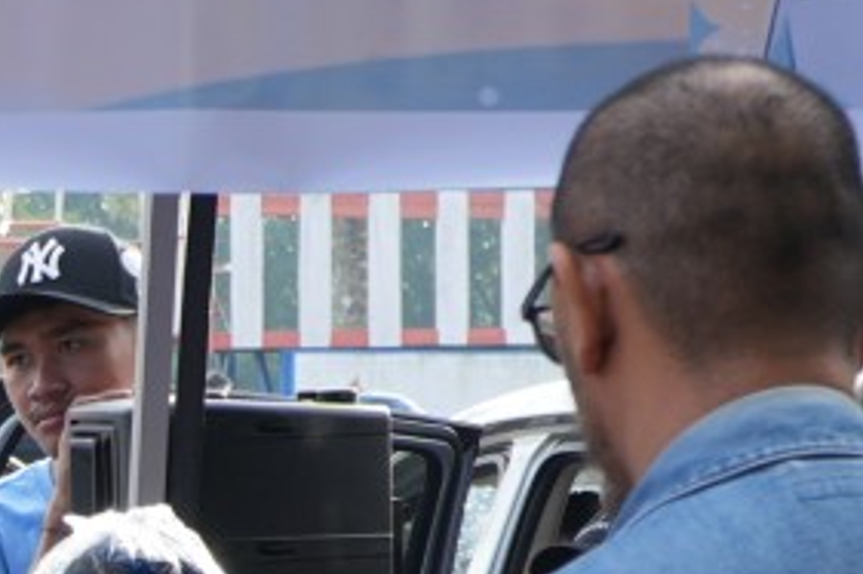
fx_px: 6010
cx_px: -970
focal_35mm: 251
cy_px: 832
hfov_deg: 7.8
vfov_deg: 5.4
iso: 100
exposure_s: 1/100
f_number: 4.5
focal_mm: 29
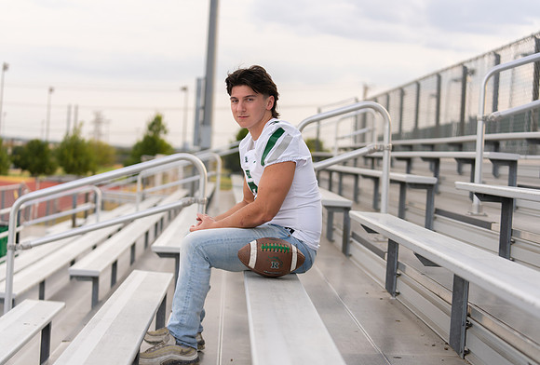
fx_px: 1076
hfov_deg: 28.2
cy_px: 183
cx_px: 268
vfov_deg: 19.3
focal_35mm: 71
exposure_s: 1/400
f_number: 2.8
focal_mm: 70
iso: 100
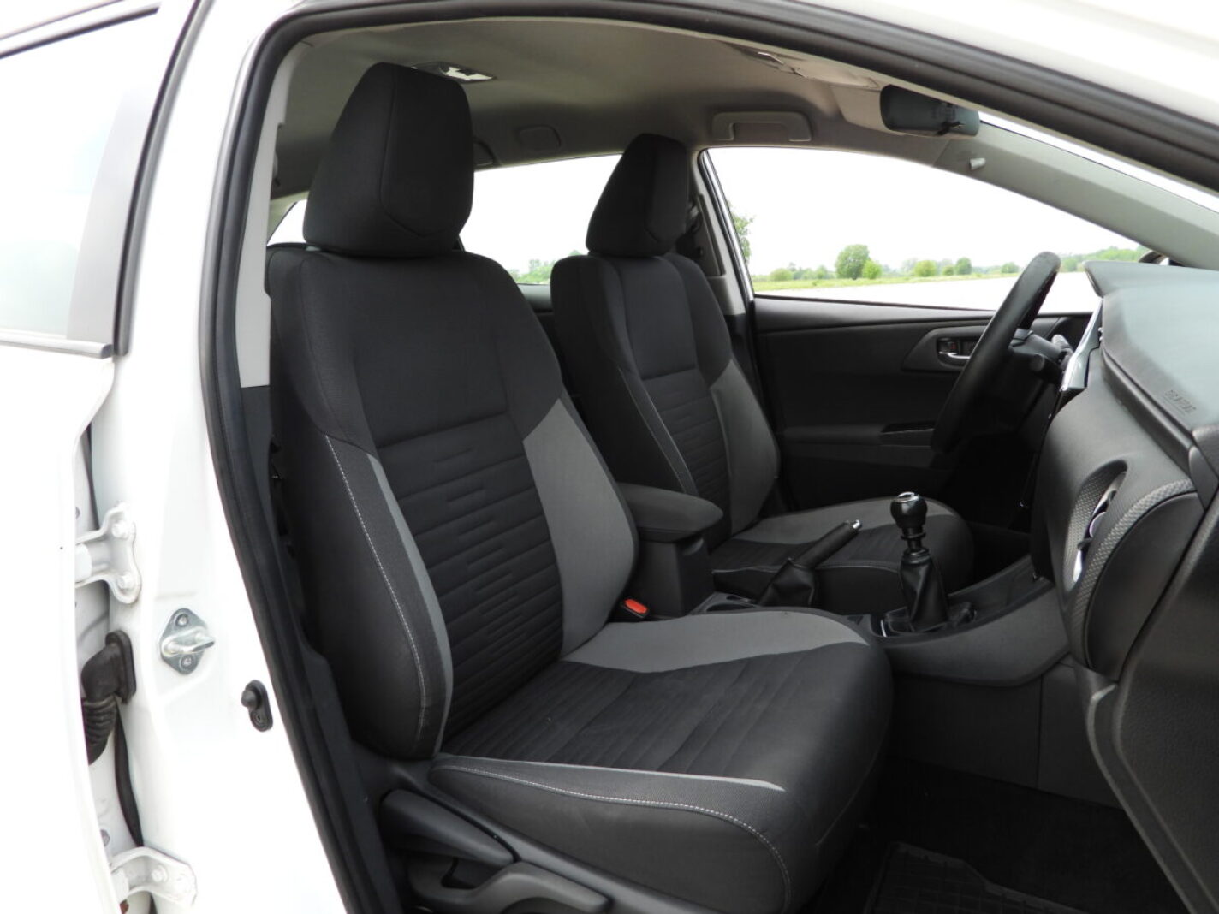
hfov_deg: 71.6
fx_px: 845
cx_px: 610
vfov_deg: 56.8
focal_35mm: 24
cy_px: 457
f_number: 2.8
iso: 100
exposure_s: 1/320
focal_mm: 4.3
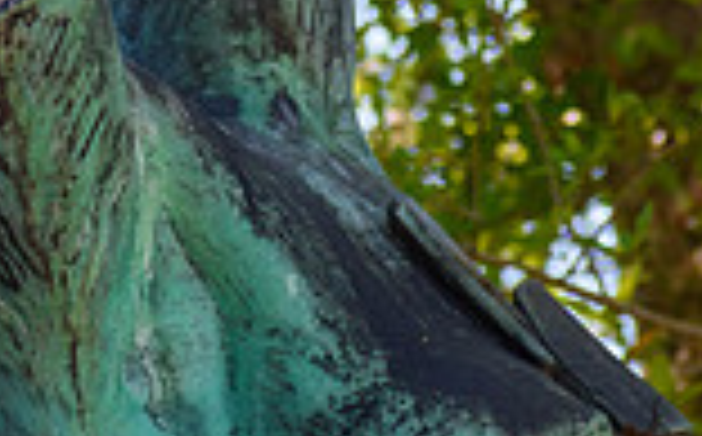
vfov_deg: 1.0
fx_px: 25313
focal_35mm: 1325
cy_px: -40
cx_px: 212
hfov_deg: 1.6
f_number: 6.3
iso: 800
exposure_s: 1/1000
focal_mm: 300
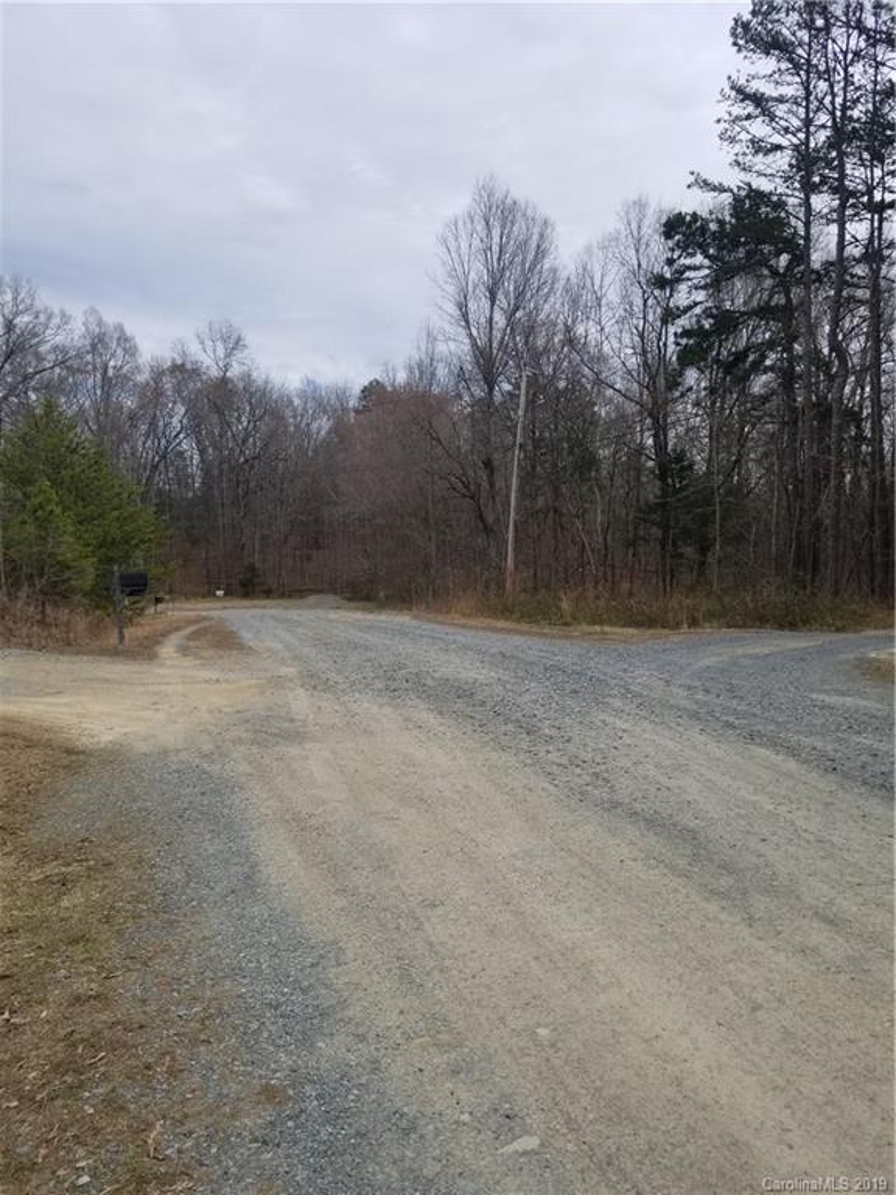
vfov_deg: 67.3
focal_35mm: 26
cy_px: 598
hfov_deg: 53.1
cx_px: 448
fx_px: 897
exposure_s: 1/2416
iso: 50
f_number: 1.7
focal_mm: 4.3
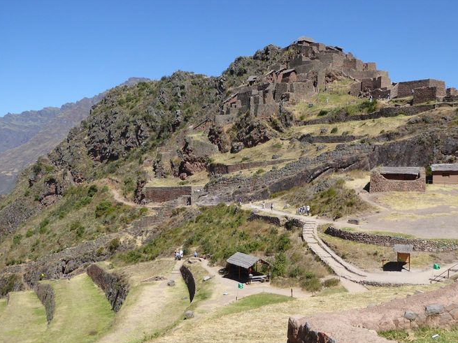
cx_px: 262
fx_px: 582
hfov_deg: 42.8
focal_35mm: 44
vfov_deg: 32.8
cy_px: 203
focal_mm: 6.3
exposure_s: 1/640
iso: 80
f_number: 3.7
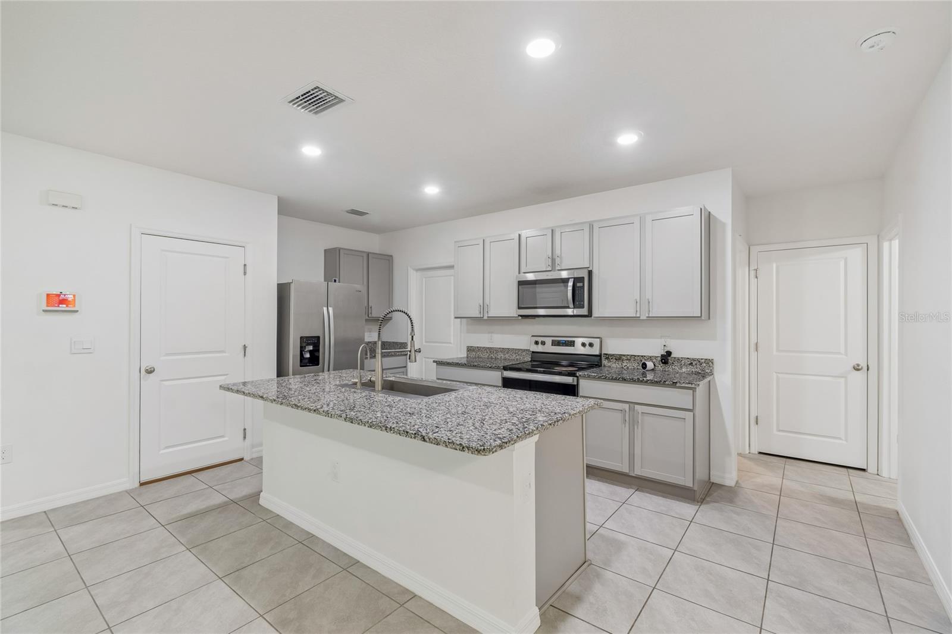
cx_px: 476
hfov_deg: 100.4
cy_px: 317
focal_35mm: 15
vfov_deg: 77.3
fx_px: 397
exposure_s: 1/3.33
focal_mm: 10
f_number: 7.1
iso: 100
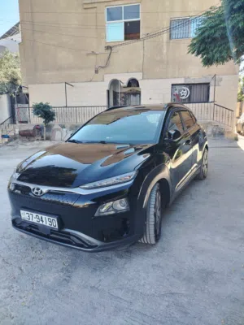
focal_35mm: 24
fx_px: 226
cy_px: 162
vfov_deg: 71.6
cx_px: 122
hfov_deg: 56.8
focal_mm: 5.25
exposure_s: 1/100
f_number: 1.75
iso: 102
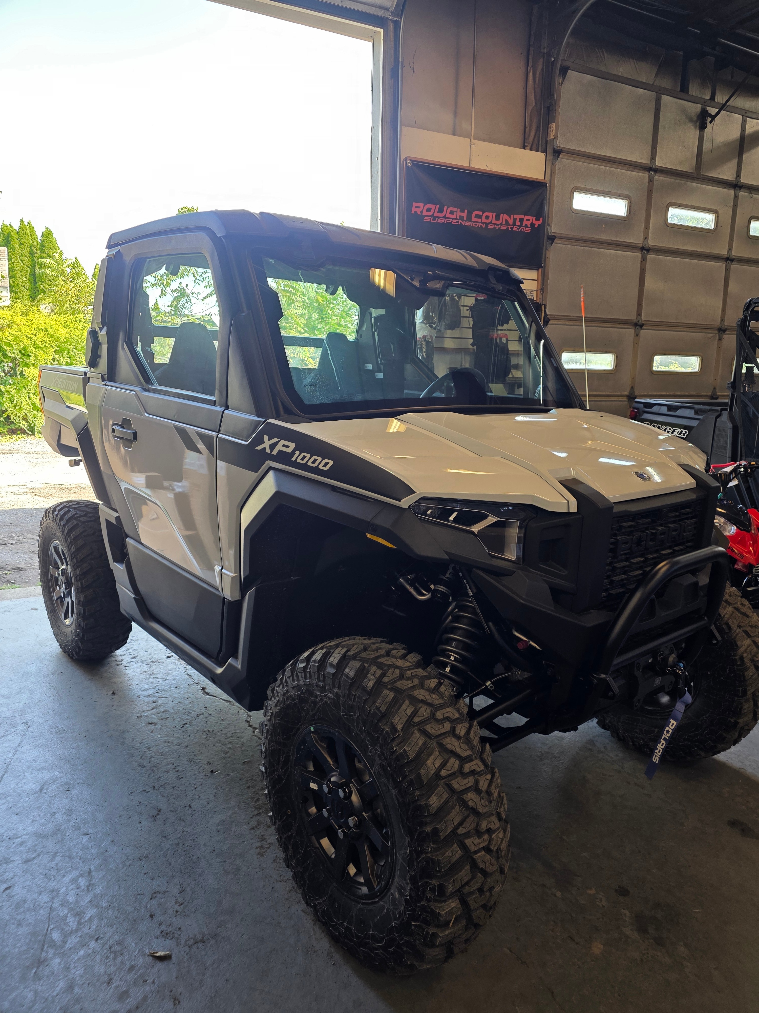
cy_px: 506
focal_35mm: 23
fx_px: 672
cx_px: 380
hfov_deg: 58.9
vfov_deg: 73.9
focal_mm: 6.3
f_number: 1.7
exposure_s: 1/120
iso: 80
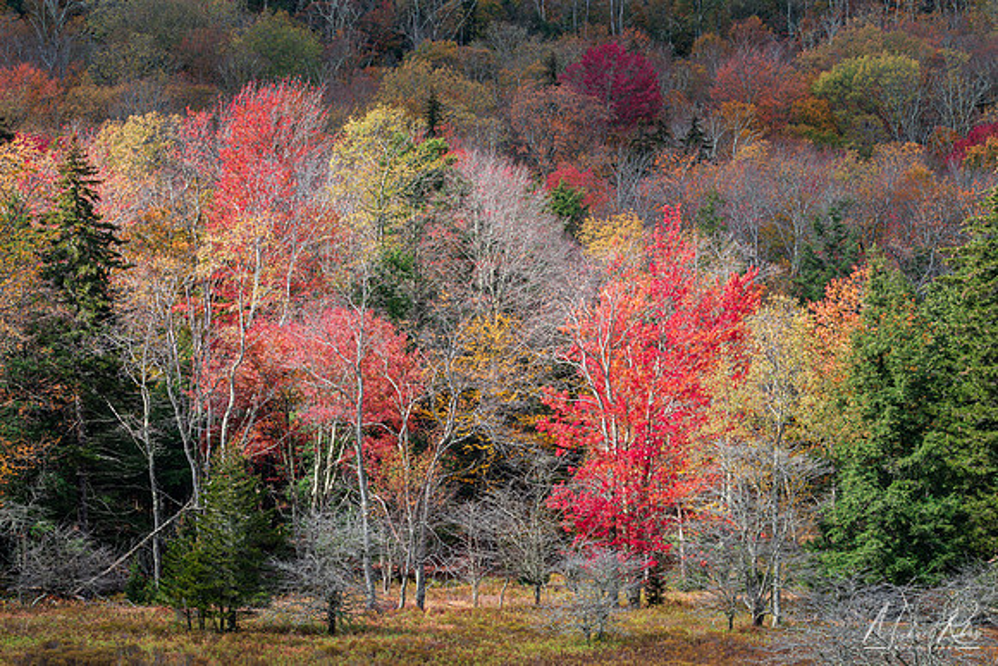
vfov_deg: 12.2
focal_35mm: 112
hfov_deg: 18.3
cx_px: 499
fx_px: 3105
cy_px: 333
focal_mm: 112
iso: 64
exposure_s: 1/50
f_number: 10
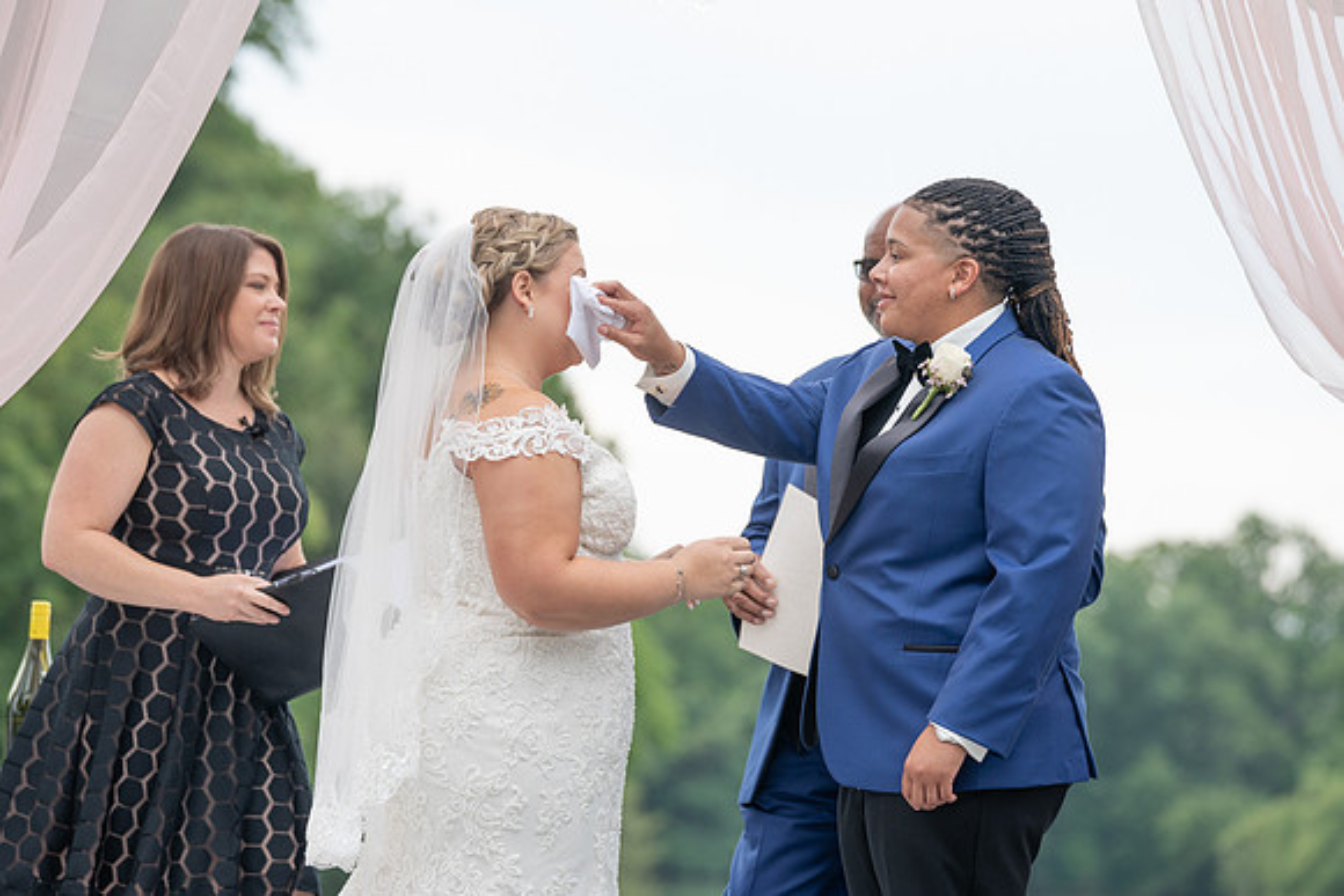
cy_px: 424
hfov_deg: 11.7
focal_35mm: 176
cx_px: 739
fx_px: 6563
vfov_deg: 7.8
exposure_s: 1/200
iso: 125
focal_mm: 156
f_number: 4.5
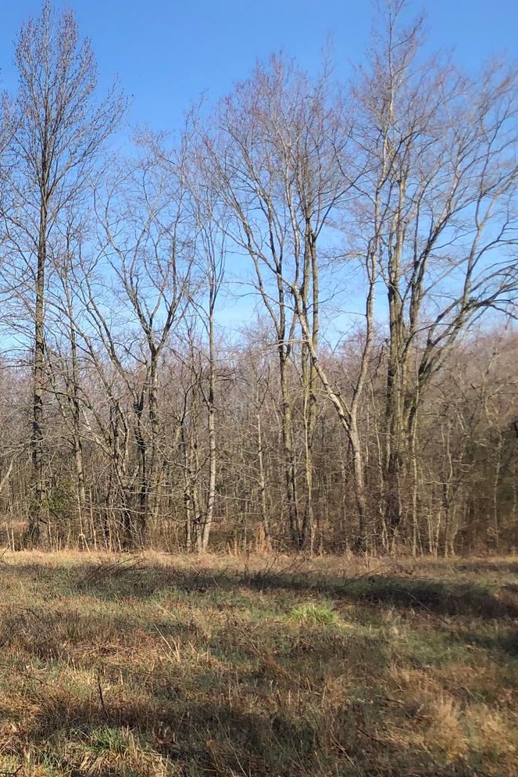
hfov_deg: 20.1
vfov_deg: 33.1
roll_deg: +2.0
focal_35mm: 60
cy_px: 531
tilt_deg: -1.7
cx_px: -210
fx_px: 1294
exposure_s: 1/1567
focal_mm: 3.99
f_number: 1.8
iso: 20
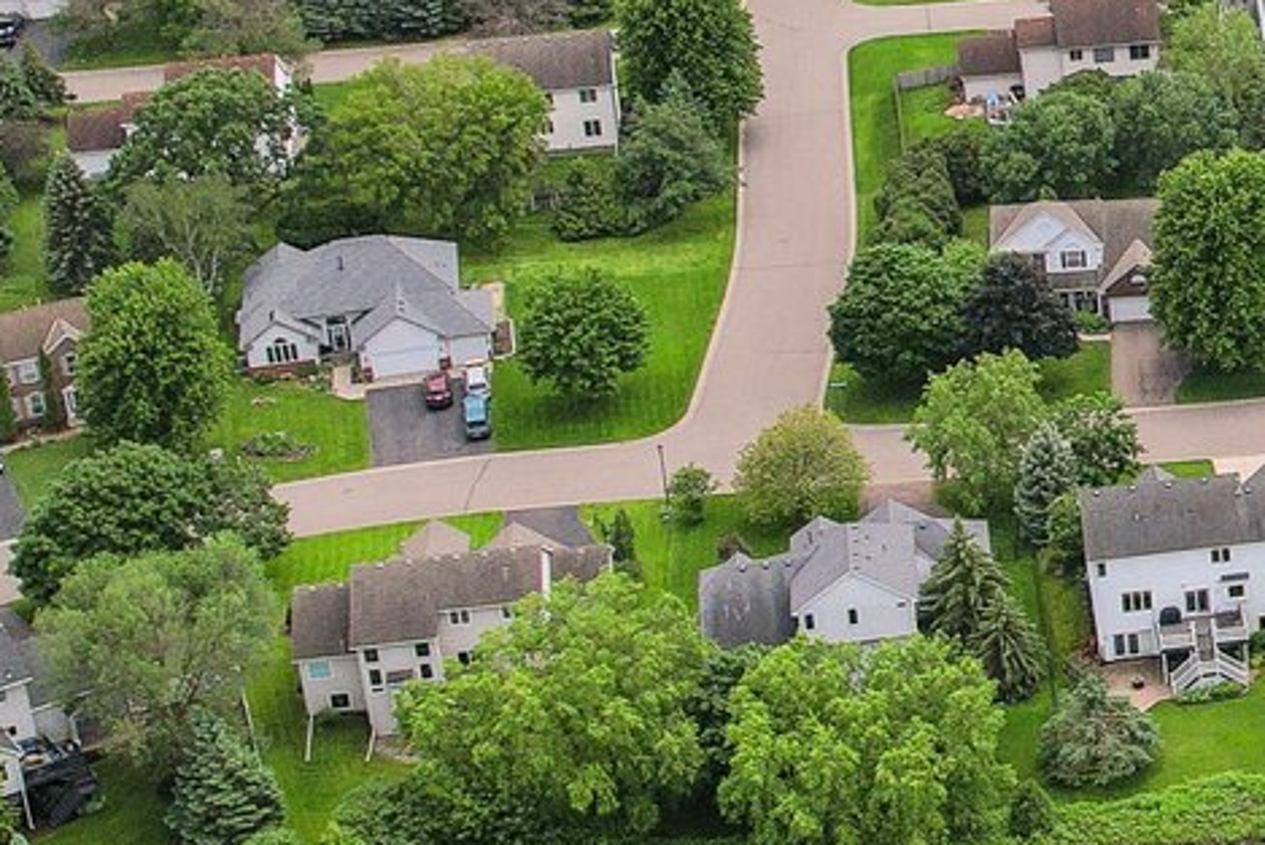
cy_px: 274
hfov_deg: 18.9
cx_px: 1850
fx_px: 3374
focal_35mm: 96
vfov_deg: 14.2
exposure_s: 1/2500
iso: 100
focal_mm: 8.4
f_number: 2.8
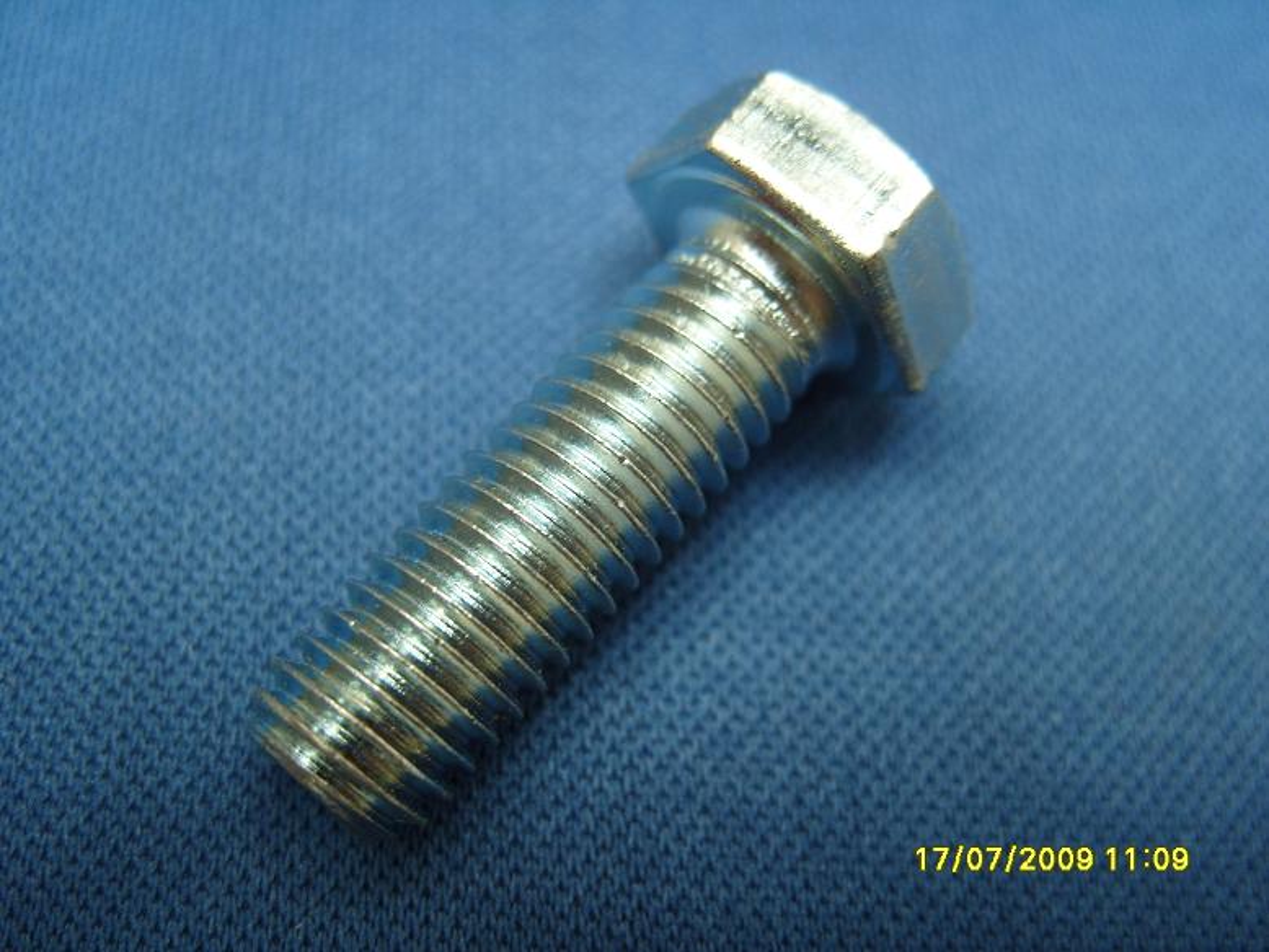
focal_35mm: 35
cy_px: 476
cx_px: 634
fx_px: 1283
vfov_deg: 40.7
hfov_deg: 52.6
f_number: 2.8
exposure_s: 1/90
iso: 100
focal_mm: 7.8
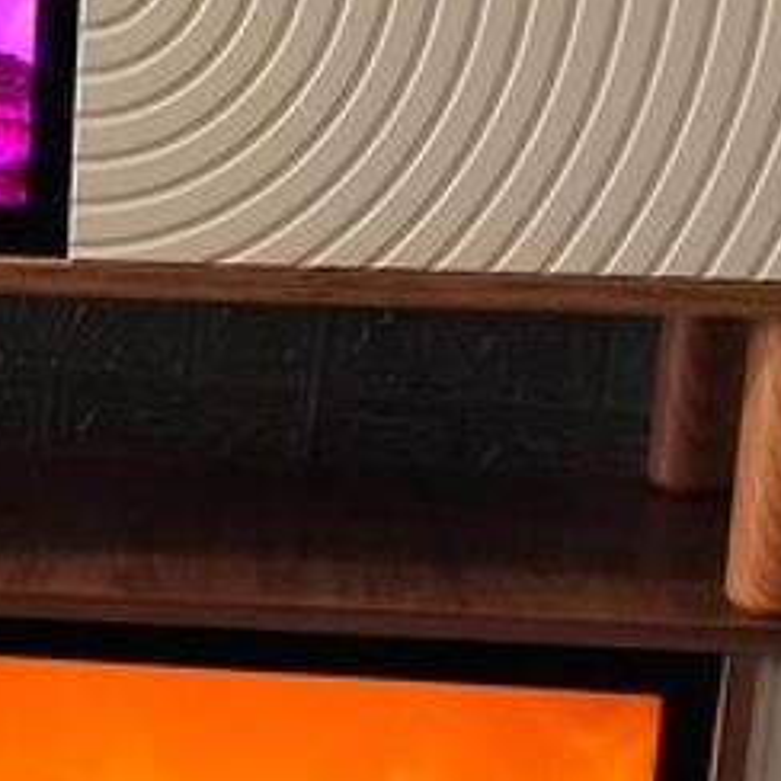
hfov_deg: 14.9
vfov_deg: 15.6
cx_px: -294
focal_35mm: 111
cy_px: 562
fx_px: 2833
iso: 320
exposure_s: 1/60
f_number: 1.65
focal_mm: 6.14
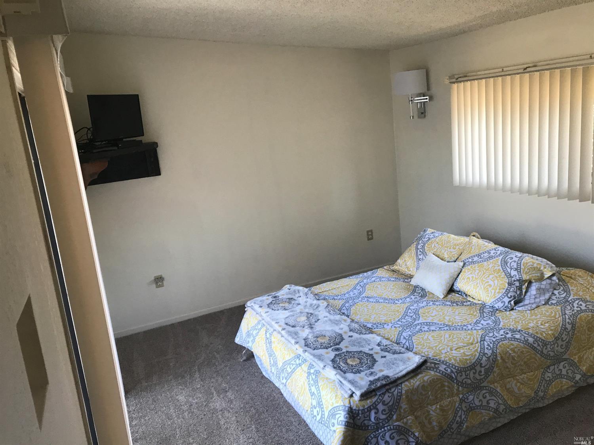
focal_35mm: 28
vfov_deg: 49.7
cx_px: 297
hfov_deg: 63.5
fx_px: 480
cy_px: 222
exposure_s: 1/30
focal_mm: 3.99
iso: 25
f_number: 1.8
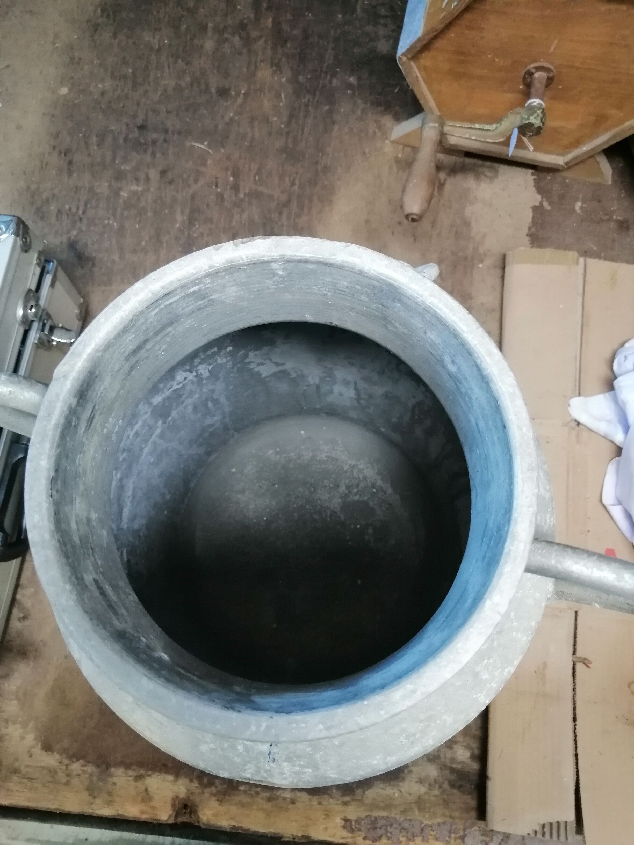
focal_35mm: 26
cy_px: 422
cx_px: 317
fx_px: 635
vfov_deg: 67.3
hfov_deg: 53.1
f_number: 1.8
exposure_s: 1/100
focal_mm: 3.96
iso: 400
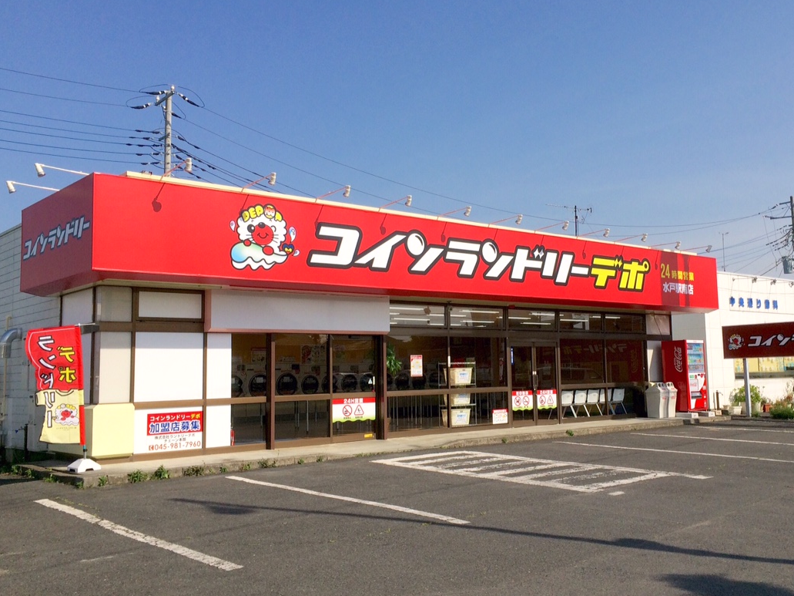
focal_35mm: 36
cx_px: 465
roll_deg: +1.8
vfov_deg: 39.6
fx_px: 826
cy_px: 292
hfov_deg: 51.1
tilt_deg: +5.3
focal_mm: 4.15
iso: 32
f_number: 2.2
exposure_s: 1/3165
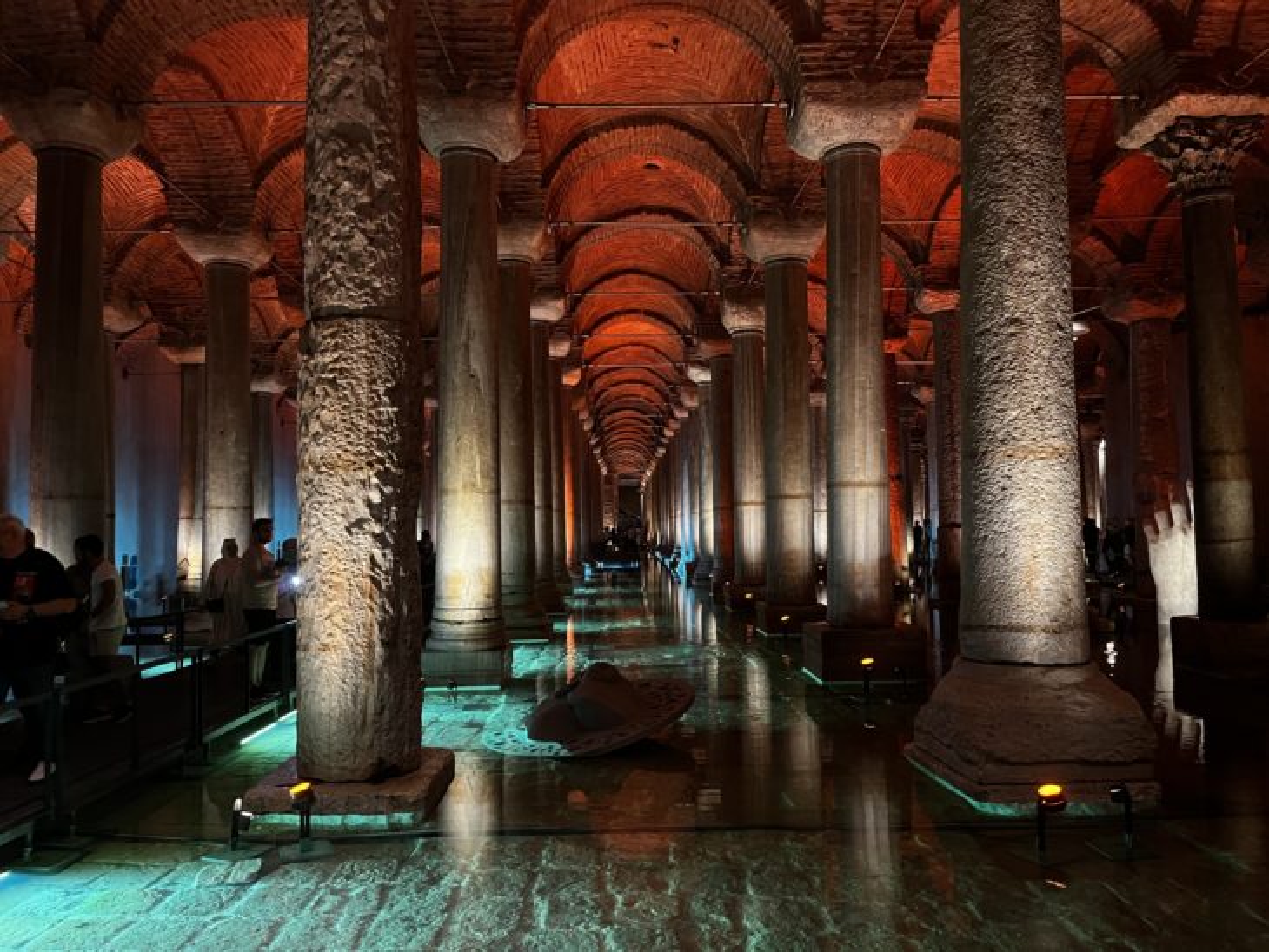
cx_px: 634
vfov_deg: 53.1
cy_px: 476
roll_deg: +1.4
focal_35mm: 26
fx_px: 953
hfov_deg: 67.3
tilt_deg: +2.6
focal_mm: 5.1
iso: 640
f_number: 1.6
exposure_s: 1/27
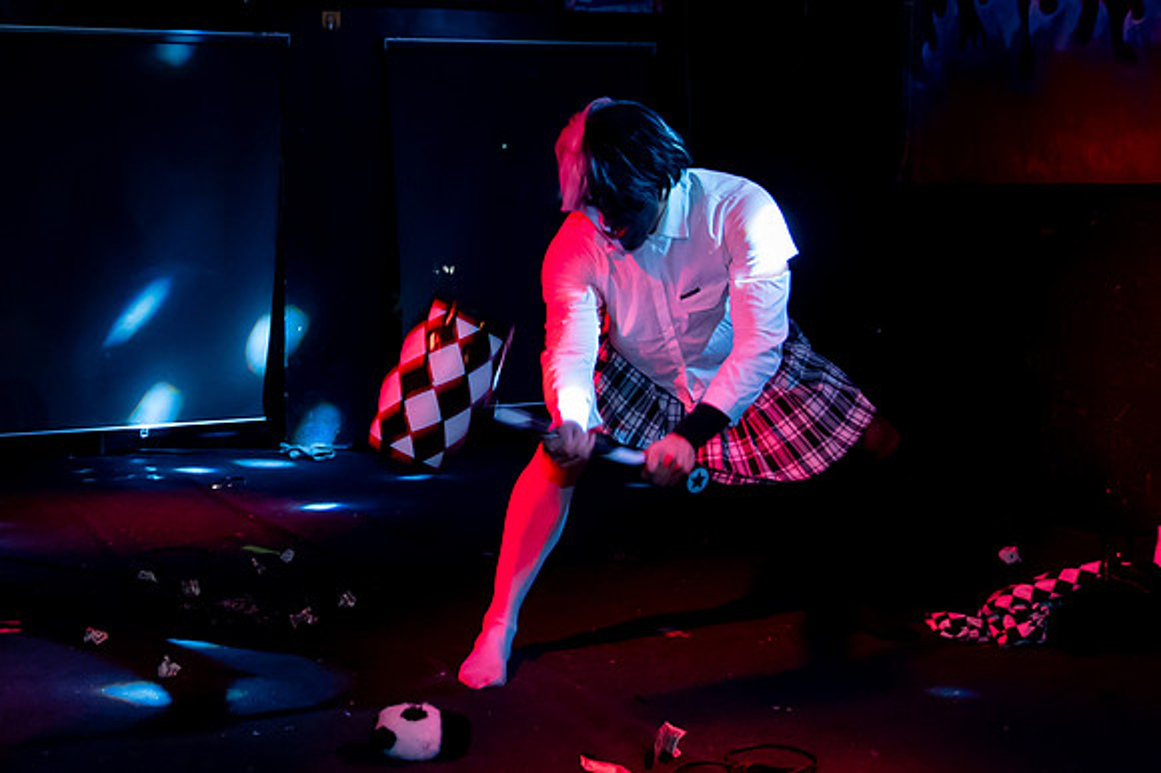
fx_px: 1608
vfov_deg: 26.9
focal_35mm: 50
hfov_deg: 39.3
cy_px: 289
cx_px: 396
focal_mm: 24
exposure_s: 1/200
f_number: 4
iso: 5000
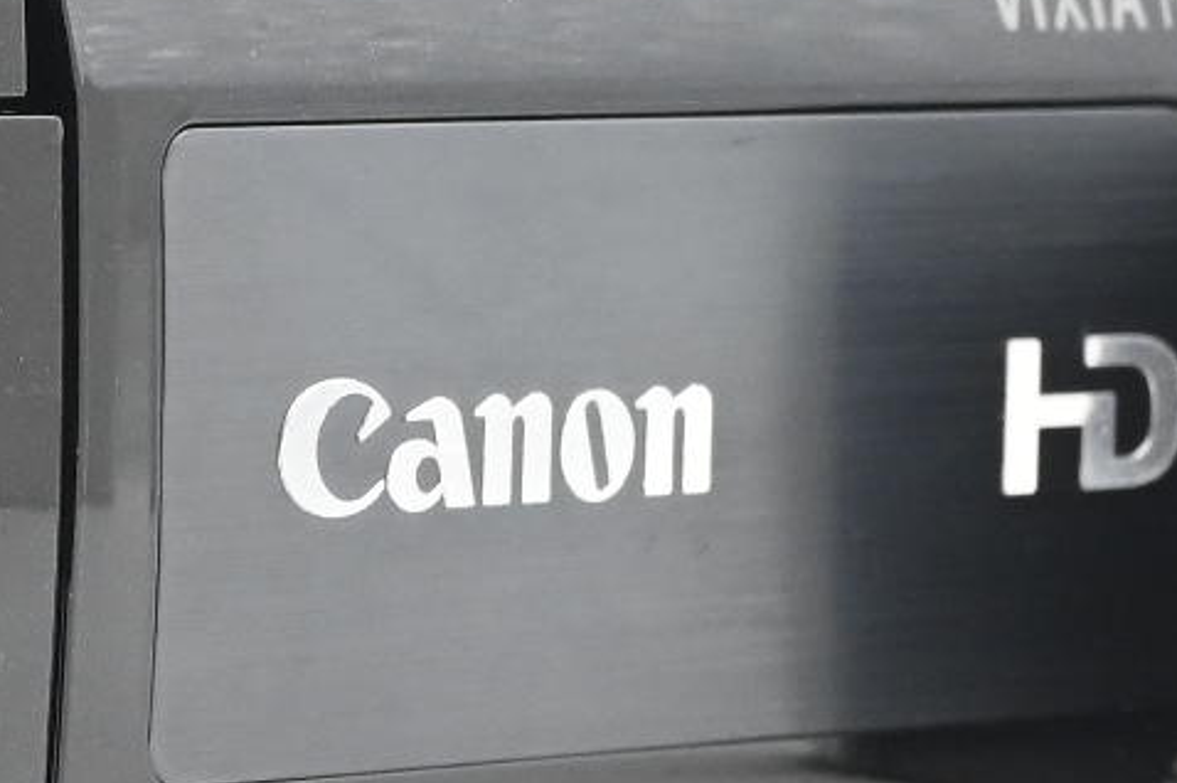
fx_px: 10095
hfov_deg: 6.7
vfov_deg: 4.4
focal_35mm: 309
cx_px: 483
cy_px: 219
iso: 2500
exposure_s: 1/200
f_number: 13
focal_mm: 50
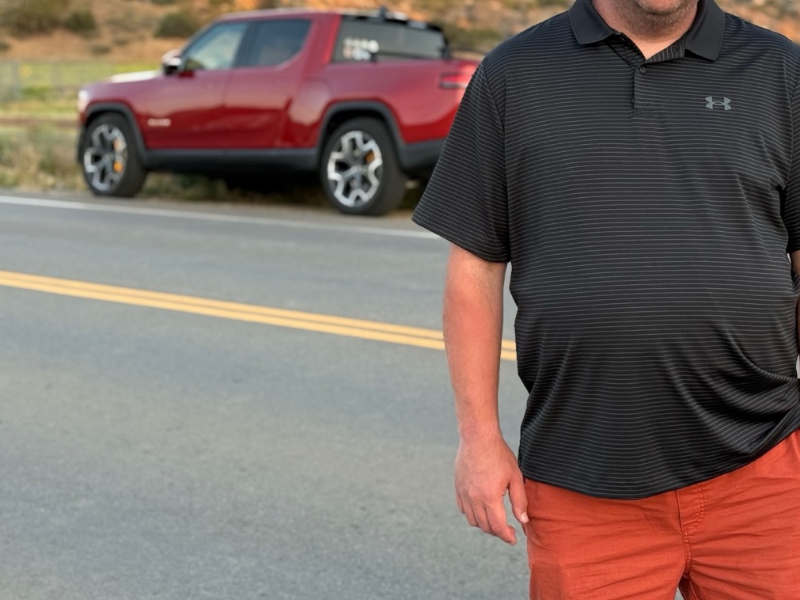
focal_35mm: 76
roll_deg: +1.2
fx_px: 1756
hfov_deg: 25.6
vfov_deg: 19.3
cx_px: 471
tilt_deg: -5.3
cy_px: 200
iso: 100
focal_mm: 6.76
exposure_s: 1/314
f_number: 1.78
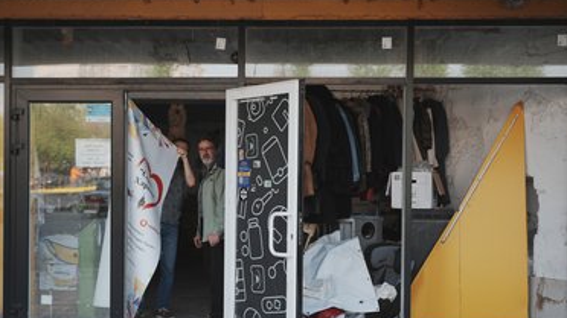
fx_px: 676
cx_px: 287
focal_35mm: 45
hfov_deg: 45.5
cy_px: 195
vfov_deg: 26.4
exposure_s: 1/320
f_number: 3.5
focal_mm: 40
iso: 100
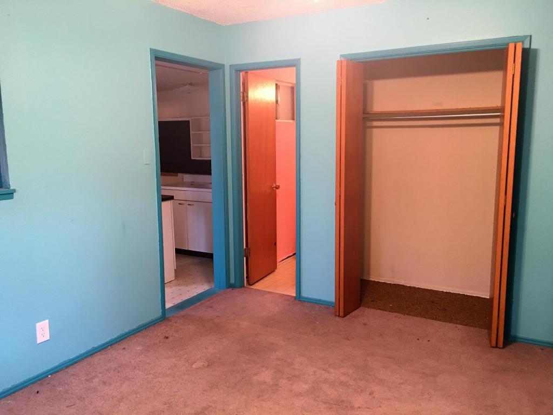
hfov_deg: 61.7
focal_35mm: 29
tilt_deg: -9.5
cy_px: 208
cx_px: 276
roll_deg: +0.2
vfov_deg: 48.2
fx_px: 463
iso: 80
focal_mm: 4.15
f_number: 2.2
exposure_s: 1/15
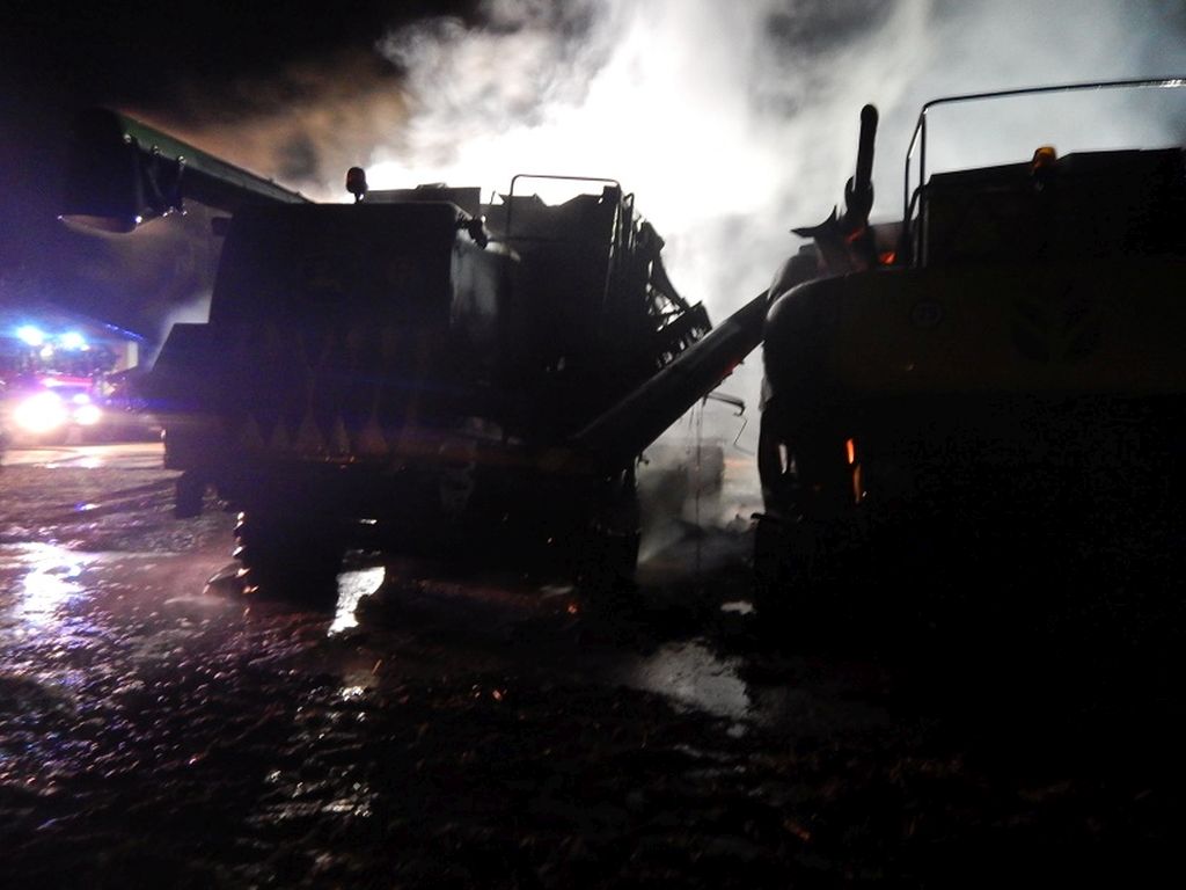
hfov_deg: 71.6
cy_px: 445
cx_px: 593
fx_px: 822
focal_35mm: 24
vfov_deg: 56.8
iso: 800
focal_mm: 4.3
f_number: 2.8
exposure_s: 1/2.5
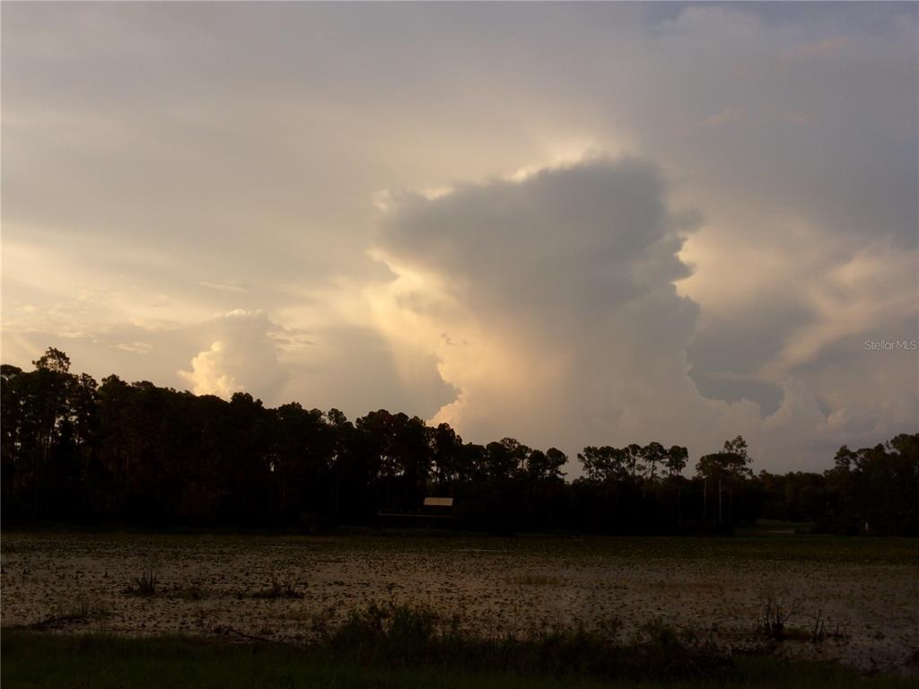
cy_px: 344
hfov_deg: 36.2
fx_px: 1407
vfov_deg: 27.5
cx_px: 460
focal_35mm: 53
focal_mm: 9.5
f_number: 4.9
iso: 80
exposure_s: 1/200
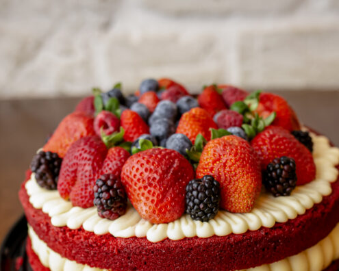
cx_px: 158
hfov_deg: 27.9
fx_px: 682
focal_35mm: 68
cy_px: 218
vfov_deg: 22.2
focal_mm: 35
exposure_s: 1/160
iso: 800
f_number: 3.2
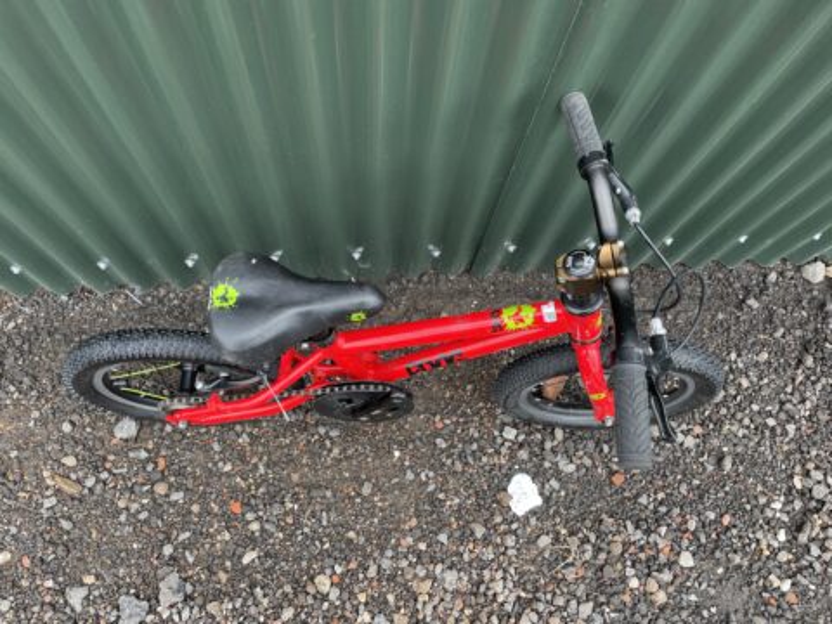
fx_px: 625
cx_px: 416
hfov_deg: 67.3
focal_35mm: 26
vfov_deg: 53.1
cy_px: 312
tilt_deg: -73.6
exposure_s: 1/270
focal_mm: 4.2
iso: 32
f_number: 1.6
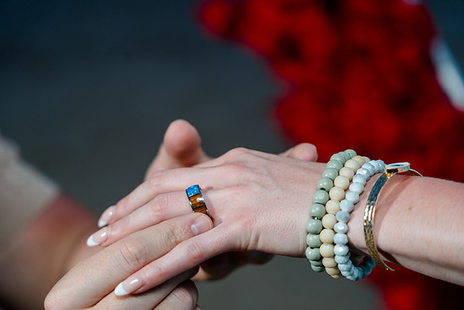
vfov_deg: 15.9
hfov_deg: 23.6
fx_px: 1109
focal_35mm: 86
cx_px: 232
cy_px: 155
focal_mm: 86
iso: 400
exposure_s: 1/160
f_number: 4
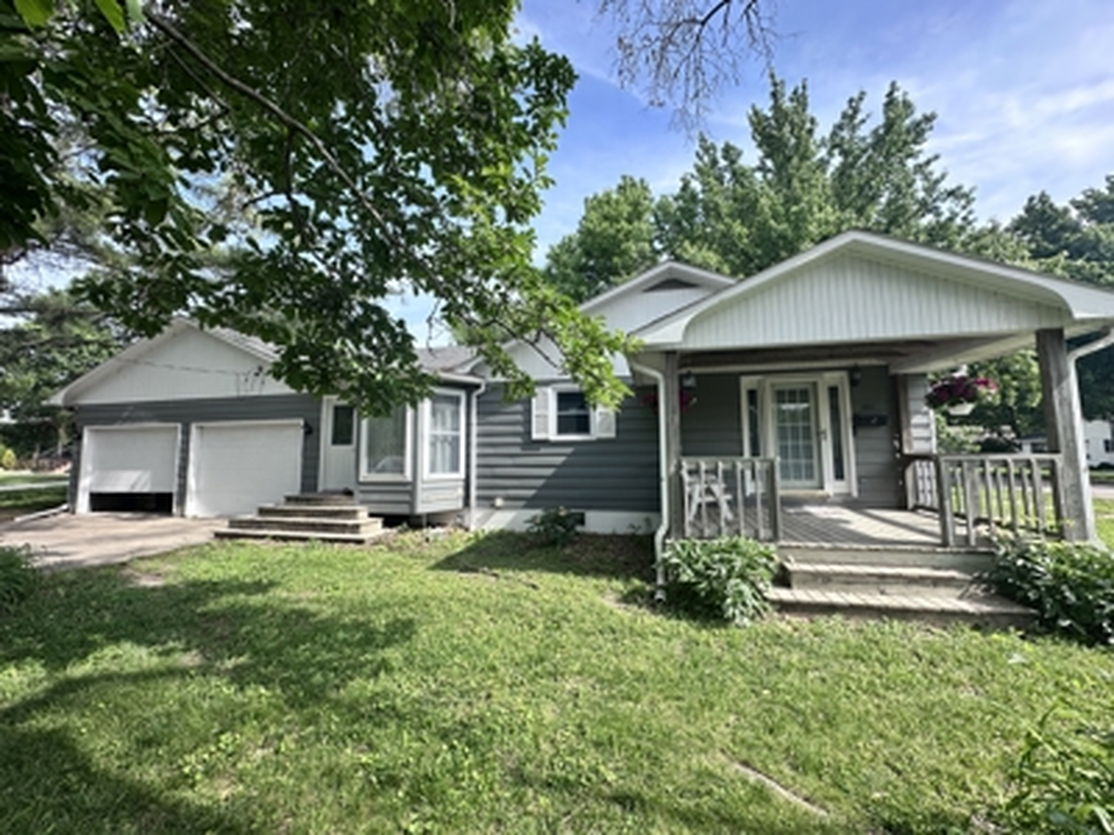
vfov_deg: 85.7
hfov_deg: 102.1
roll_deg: +0.5
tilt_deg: +5.5
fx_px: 451
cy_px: 418
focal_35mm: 14
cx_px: 557
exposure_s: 1/535
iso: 40
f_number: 2.2
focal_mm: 2.22
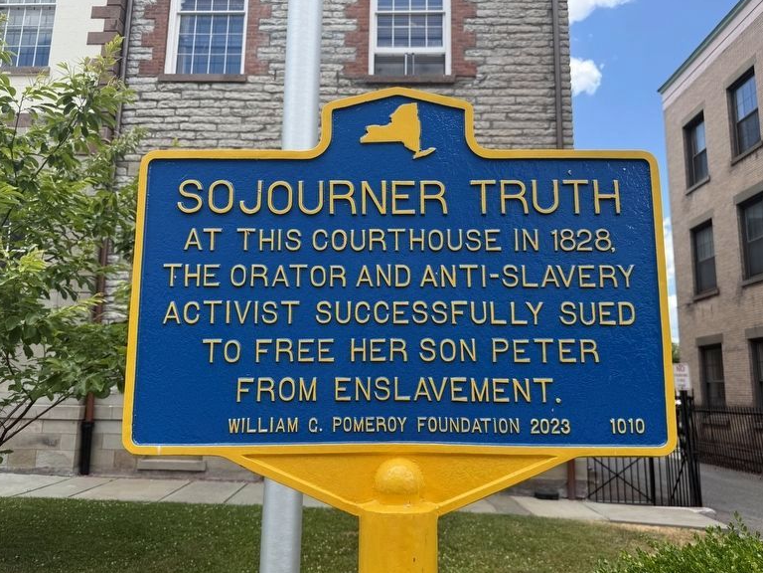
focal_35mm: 25
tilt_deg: +12.7
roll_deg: +0.5
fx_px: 551
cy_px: 292
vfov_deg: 54.9
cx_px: 372
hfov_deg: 69.4
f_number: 1.78
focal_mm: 6.76
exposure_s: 1/1437
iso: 80
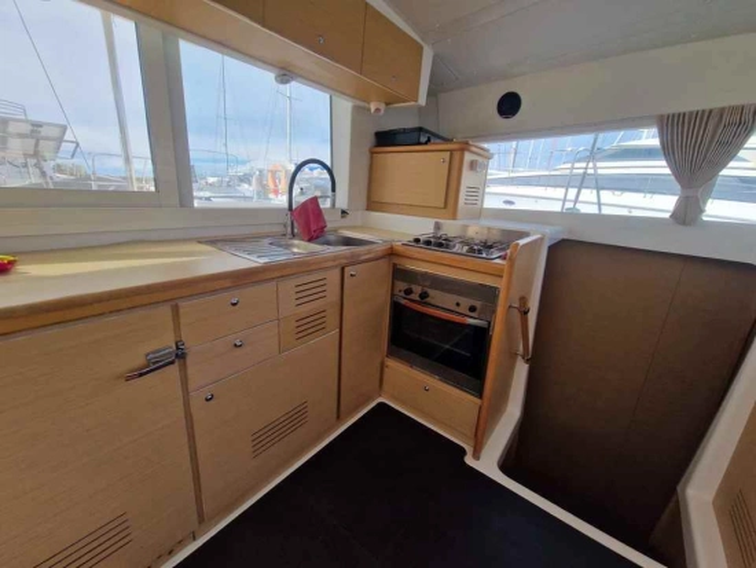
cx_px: 378
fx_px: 284
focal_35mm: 13
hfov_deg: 106.2
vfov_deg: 90.0
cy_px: 284
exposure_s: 1/710
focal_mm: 2.2
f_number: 2.2
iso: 50
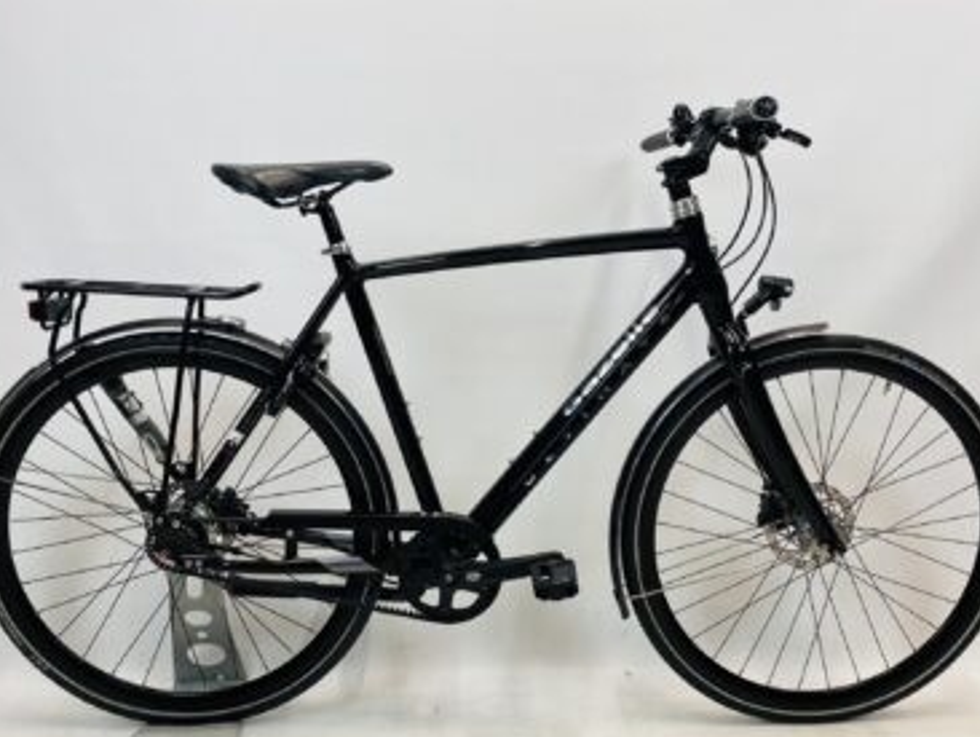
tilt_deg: -8.1
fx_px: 907
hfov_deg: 56.8
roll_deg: +0.1
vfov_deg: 44.2
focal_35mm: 32
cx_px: 495
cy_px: 356
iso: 50
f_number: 1.8
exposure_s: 1/100
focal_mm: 4.25
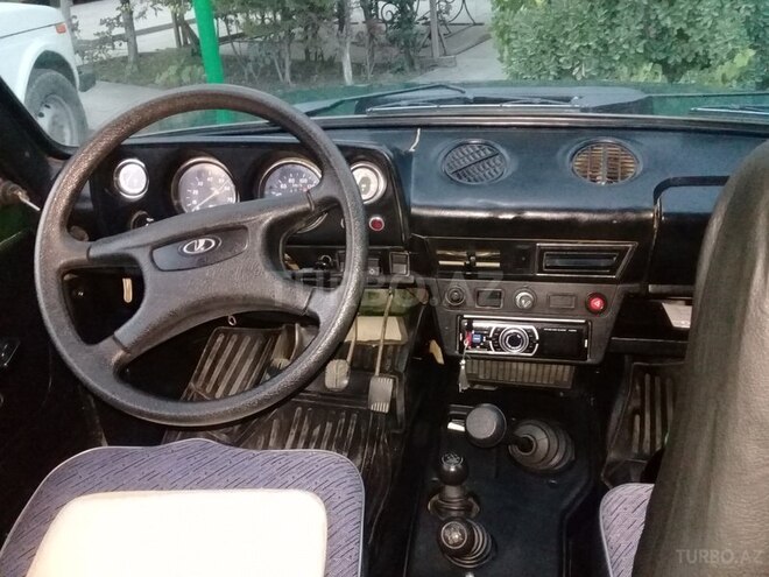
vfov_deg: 45.4
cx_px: 384
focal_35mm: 31
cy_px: 288
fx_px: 689
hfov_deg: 58.4
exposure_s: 1/15
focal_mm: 3.3
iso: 640
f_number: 2.2
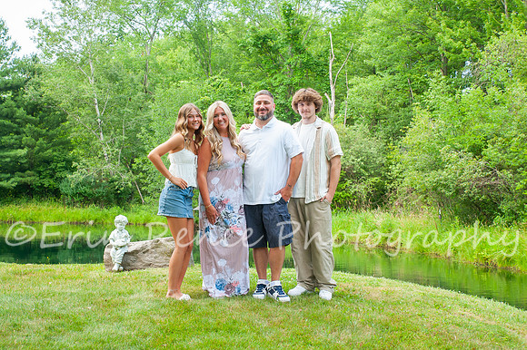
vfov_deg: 28.9
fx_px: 681
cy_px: 159
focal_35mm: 47
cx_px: 257
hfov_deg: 42.3
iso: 800
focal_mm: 38
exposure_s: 1/100
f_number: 14
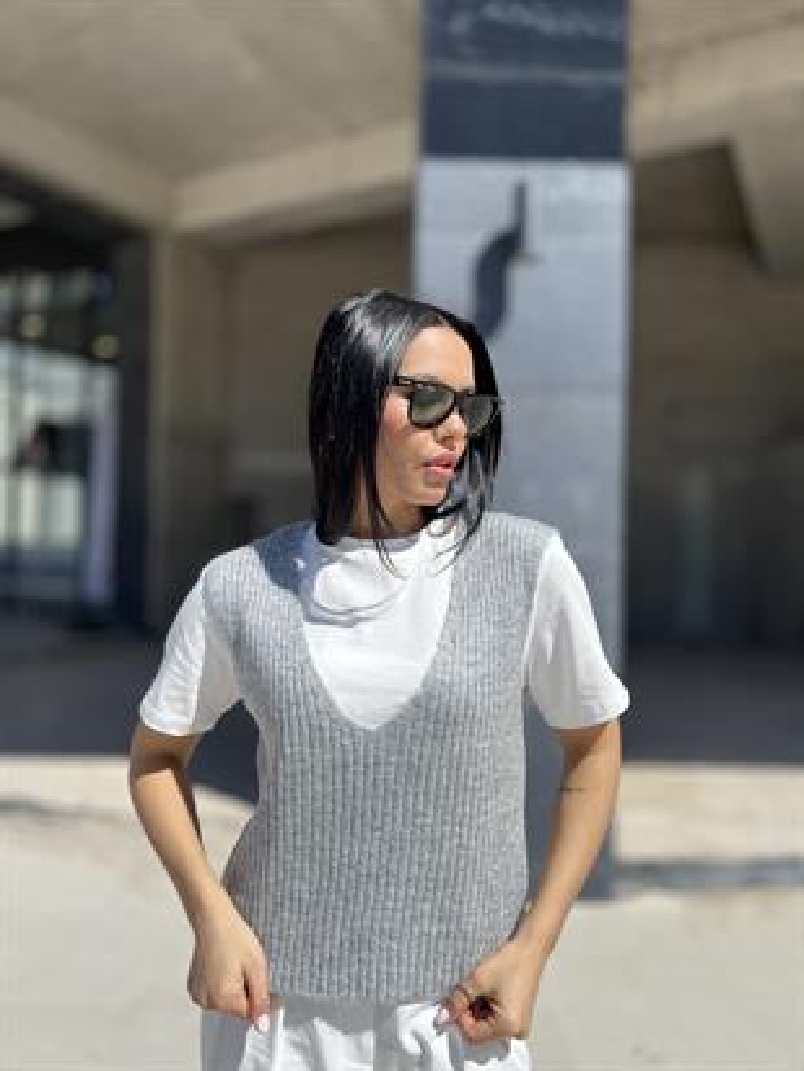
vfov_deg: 67.3
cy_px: 536
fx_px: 805
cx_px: 402
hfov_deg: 53.1
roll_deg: -2.8
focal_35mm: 26
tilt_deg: +1.1
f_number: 1.5
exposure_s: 1/5076
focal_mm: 5.7
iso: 50
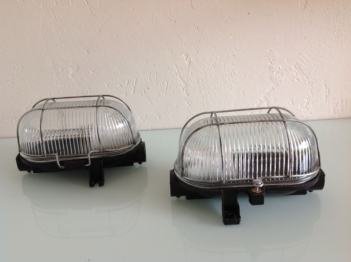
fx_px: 354
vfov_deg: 40.6
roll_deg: +2.7
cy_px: 131
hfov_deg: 52.7
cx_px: 176
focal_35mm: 35
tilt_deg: -20.7
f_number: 2.4
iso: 64
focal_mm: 4.28
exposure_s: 1/15
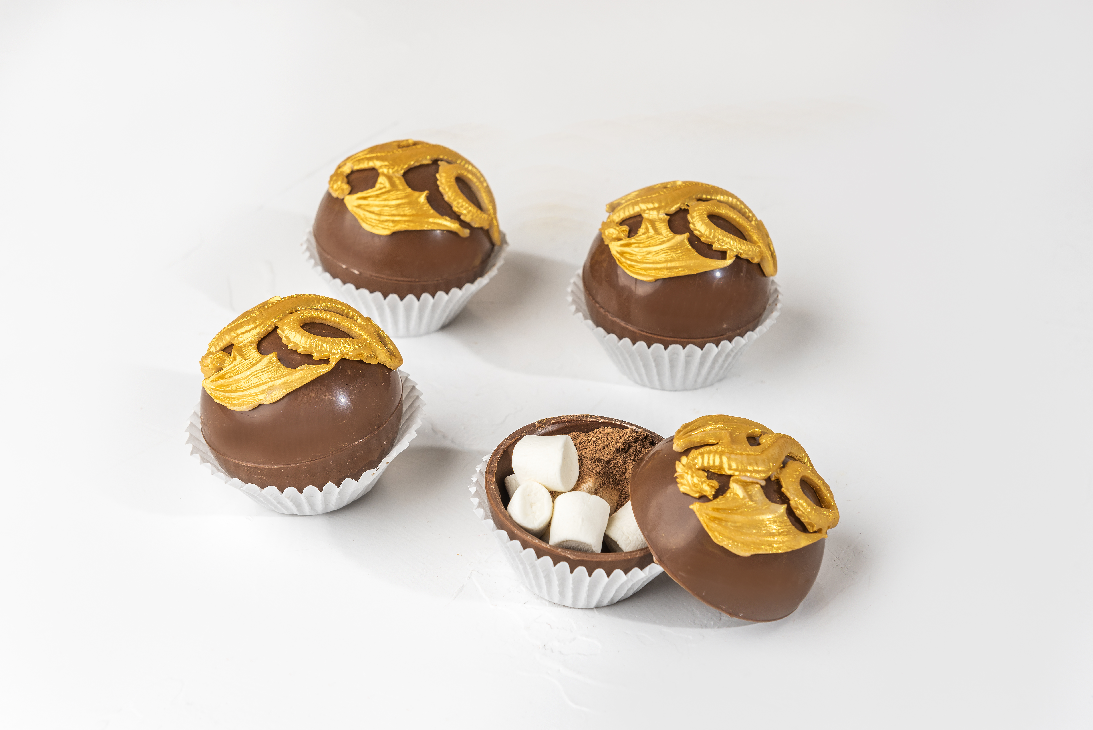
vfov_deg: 19.5
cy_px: 365
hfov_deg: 28.8
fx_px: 2126
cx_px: 546
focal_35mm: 70
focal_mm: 70
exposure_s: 1/125
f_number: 11
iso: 100
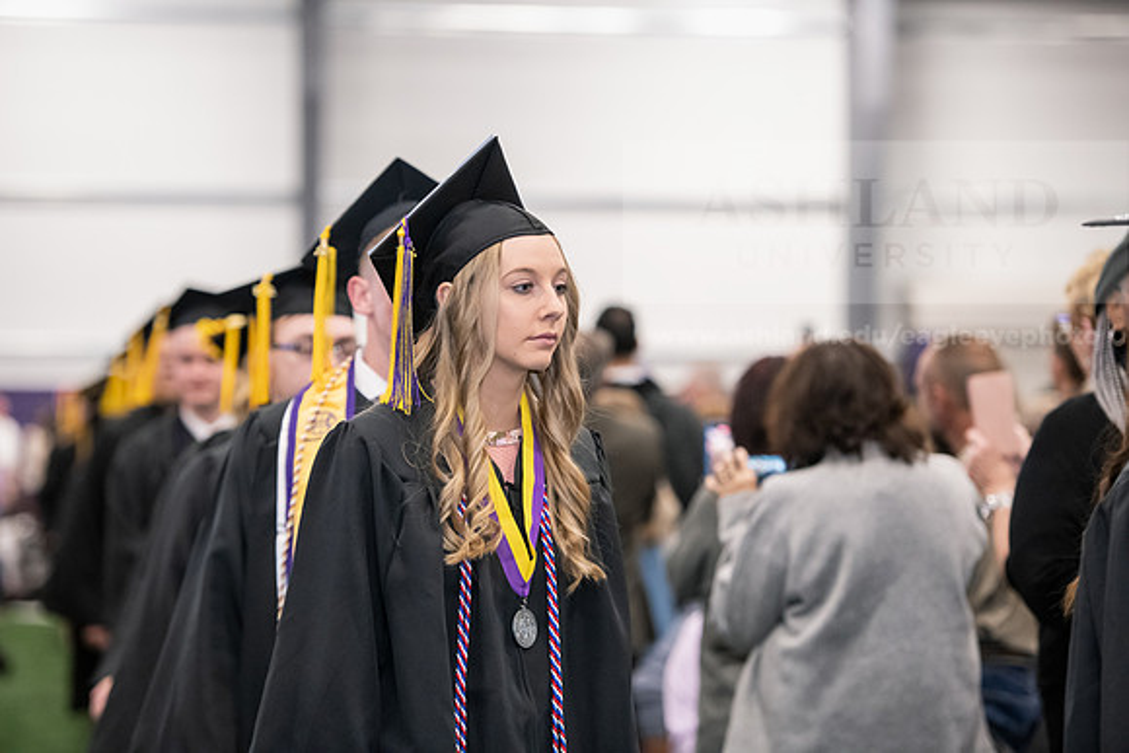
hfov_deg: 15.8
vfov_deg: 10.6
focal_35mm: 130
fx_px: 4078
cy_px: 376
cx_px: 564
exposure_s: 1/200
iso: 3200
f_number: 3.2
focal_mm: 130
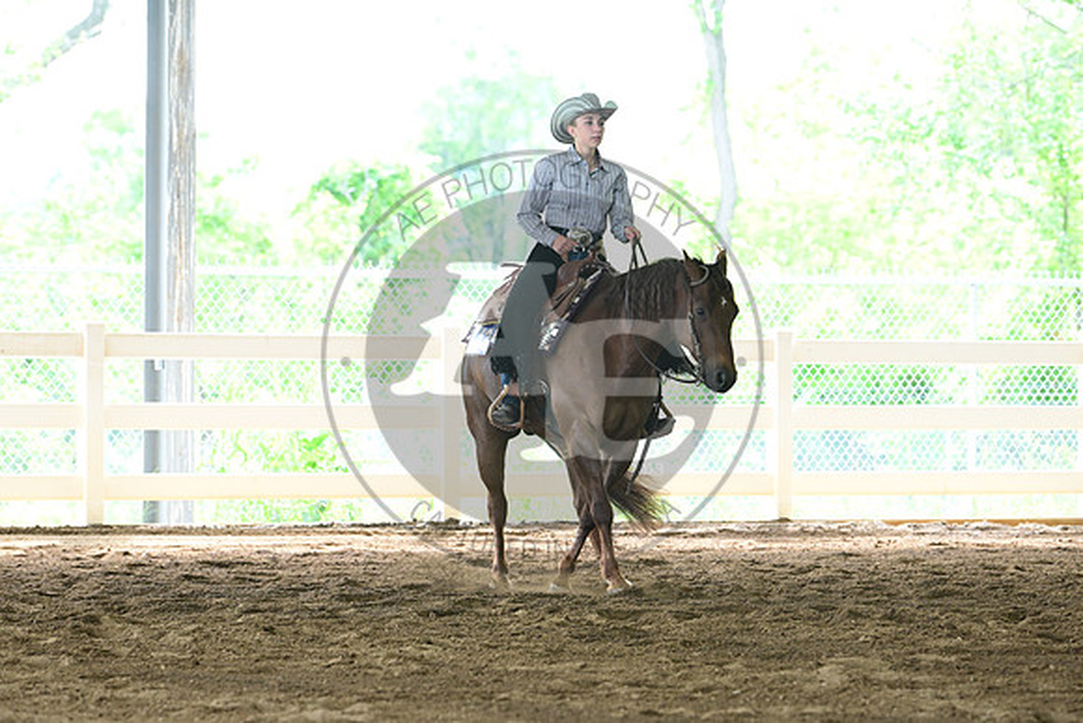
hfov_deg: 10.3
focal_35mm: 200
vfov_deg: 6.9
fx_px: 6018
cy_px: 362
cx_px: 542
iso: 2500
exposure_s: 1/320
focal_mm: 200
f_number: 5.6
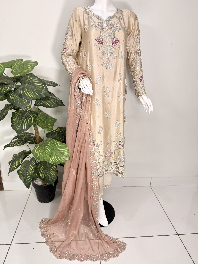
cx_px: 99
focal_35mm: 24
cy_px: 132
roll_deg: -2.0
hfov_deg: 56.8
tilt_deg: -19.1
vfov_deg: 71.6
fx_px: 183
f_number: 1.78
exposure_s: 1/100
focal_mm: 6.76
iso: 125
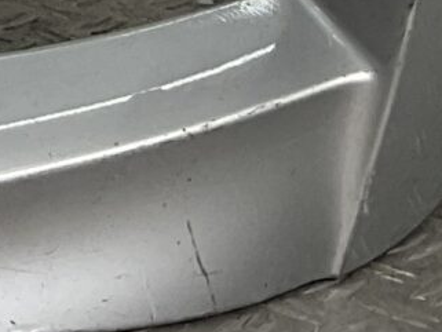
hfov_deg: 7.8
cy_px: -602
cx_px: -712
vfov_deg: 6.0
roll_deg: -1.4
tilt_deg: -8.3
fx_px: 2951
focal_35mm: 231
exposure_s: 1/219
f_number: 1.8
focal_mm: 3
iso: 16
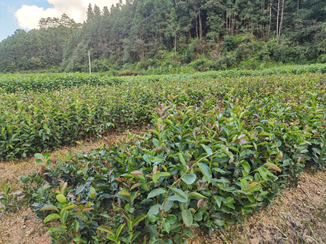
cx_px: 163
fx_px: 217
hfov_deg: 73.9
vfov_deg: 58.9
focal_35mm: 23
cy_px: 122
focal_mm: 6.71
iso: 50
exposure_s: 1/252
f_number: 1.9
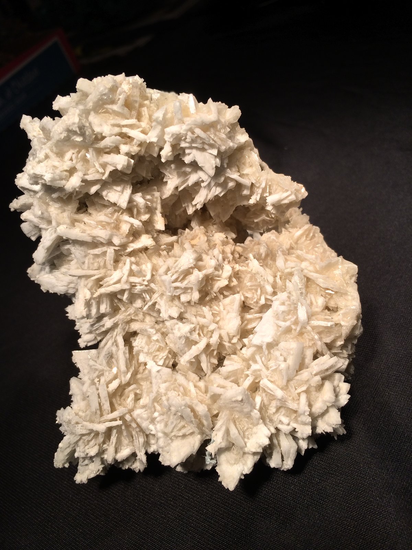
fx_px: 460
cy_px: 275
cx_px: 206
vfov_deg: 61.7
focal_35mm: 29
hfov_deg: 48.2
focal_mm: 4.15
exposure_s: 1/208
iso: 32
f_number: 2.2
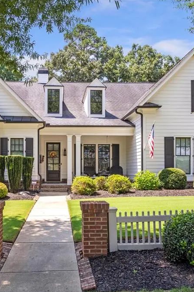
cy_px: 147
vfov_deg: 54.5
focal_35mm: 35
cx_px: 94
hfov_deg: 37.8
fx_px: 283
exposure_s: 1/400
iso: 640
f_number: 8
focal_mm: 23
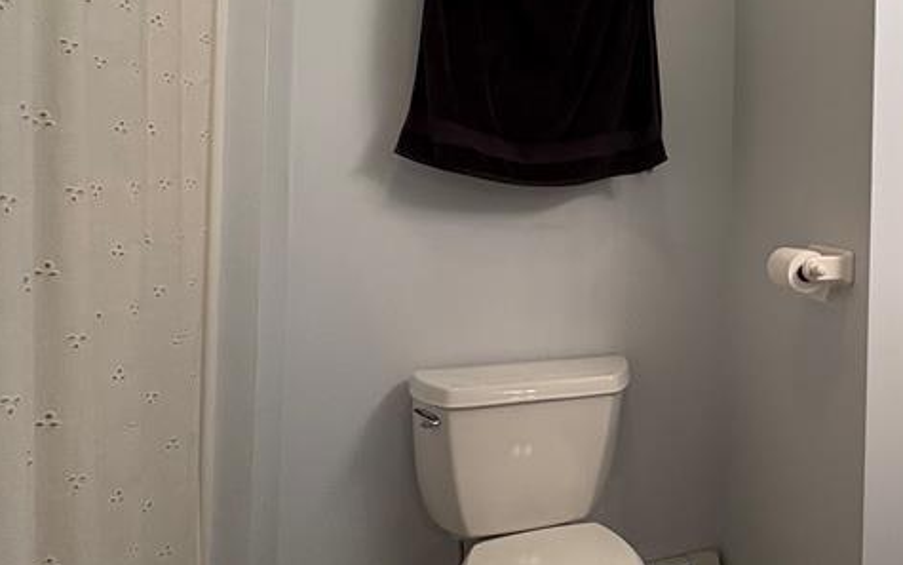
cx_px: 778
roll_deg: -1.5
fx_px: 788
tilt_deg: +1.7
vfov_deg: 38.7
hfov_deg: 53.7
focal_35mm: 32
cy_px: 162
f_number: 2.2
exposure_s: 1/60
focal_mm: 2.22
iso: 160
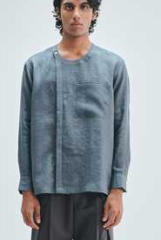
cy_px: 189
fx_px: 737
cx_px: 70
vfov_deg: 18.4
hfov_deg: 12.5
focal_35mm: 110
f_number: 8
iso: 400
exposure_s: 1/125
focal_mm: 58
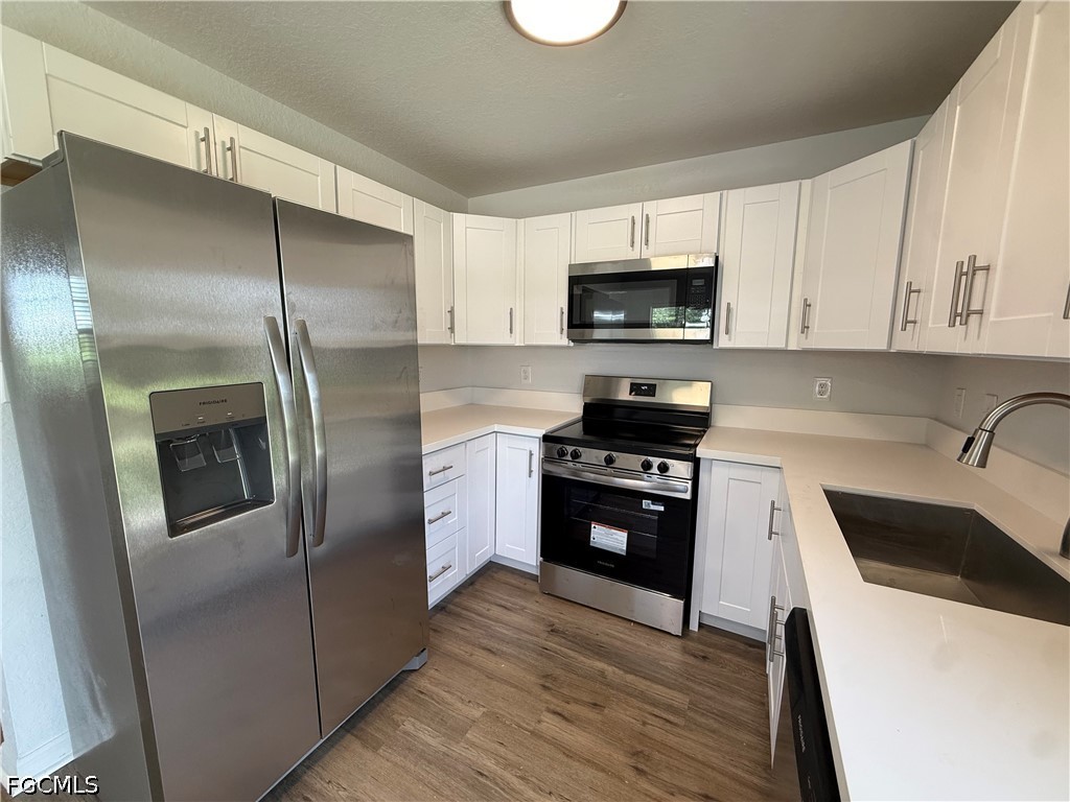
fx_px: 433
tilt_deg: -8.6
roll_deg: -1.1
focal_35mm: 14
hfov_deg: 102.1
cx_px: 535
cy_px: 401
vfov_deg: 85.7
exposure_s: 1/120
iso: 125
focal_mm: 2.22
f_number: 2.2
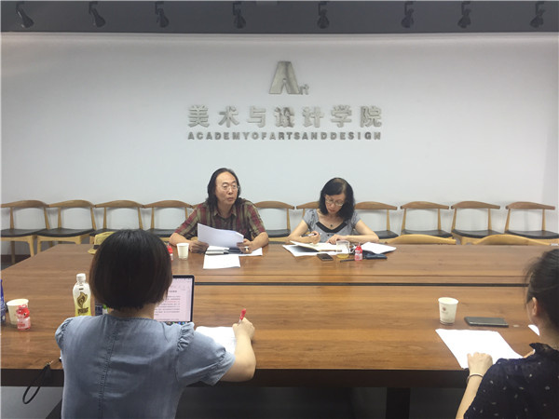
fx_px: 468
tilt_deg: -9.9
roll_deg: -1.3
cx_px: 280
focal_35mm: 29
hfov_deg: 61.7
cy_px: 210
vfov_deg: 48.2
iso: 80
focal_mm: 4.15
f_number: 2.2
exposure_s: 1/33
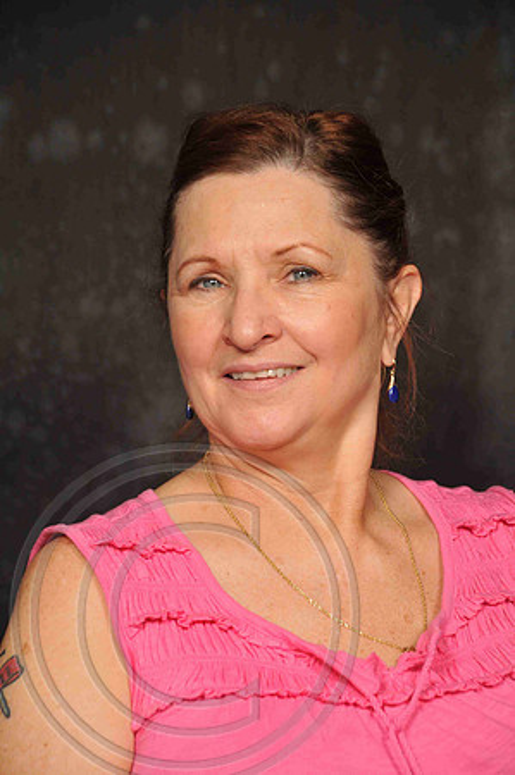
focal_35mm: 142
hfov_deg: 9.6
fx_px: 3065
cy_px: 388
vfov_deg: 14.4
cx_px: 258
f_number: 5.6
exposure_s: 1/125
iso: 200
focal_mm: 95
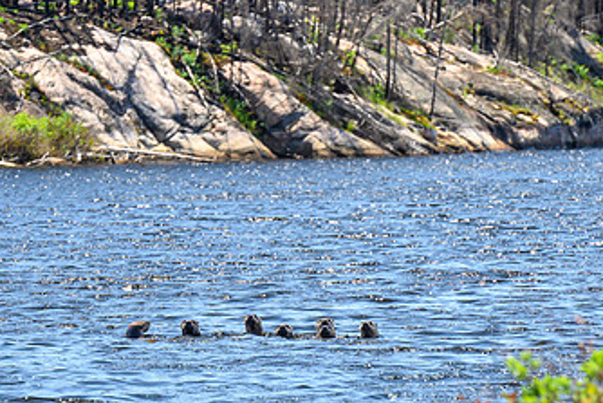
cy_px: 325
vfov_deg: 3.3
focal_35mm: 419
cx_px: 287
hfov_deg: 4.9
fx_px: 7021
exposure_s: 1/400
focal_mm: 200
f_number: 8
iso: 720
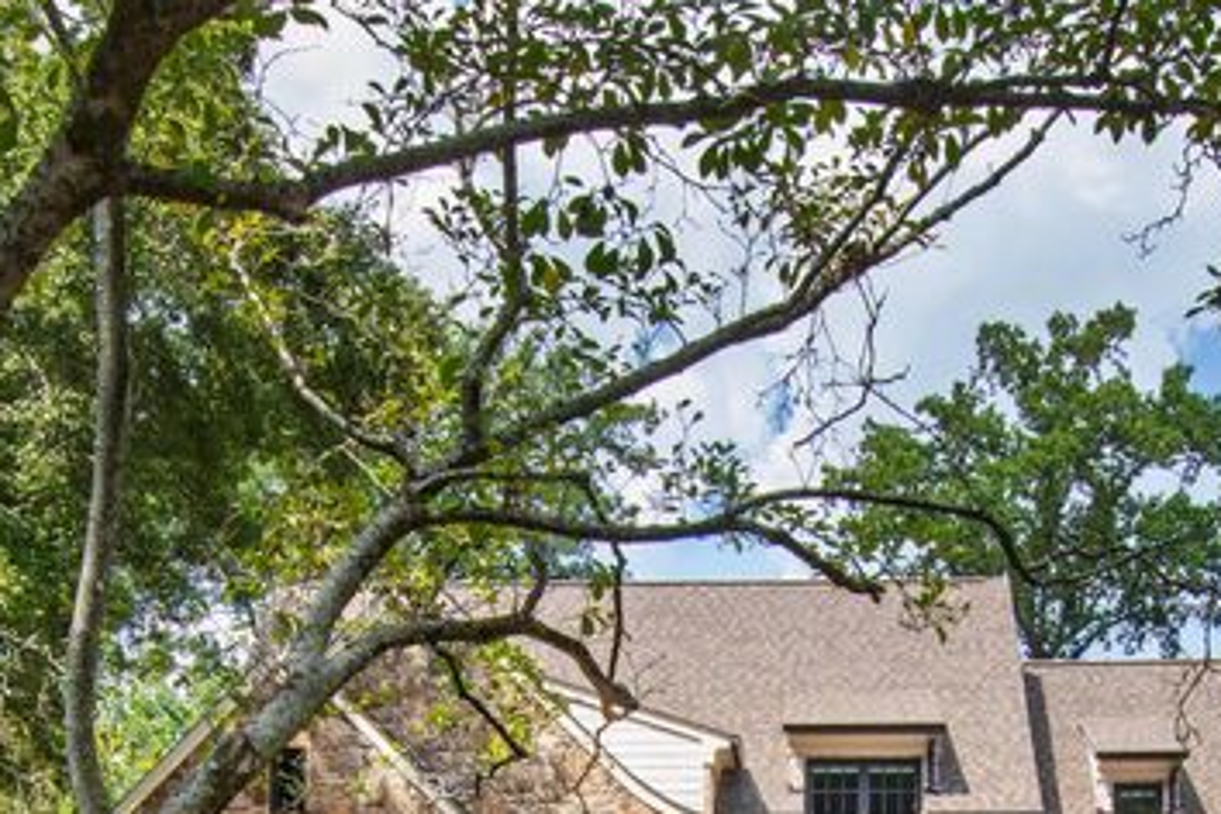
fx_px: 1914
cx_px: 766
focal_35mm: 56
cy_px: 1174
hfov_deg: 35.2
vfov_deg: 20.9
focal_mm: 13
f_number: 9
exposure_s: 1/50
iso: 100
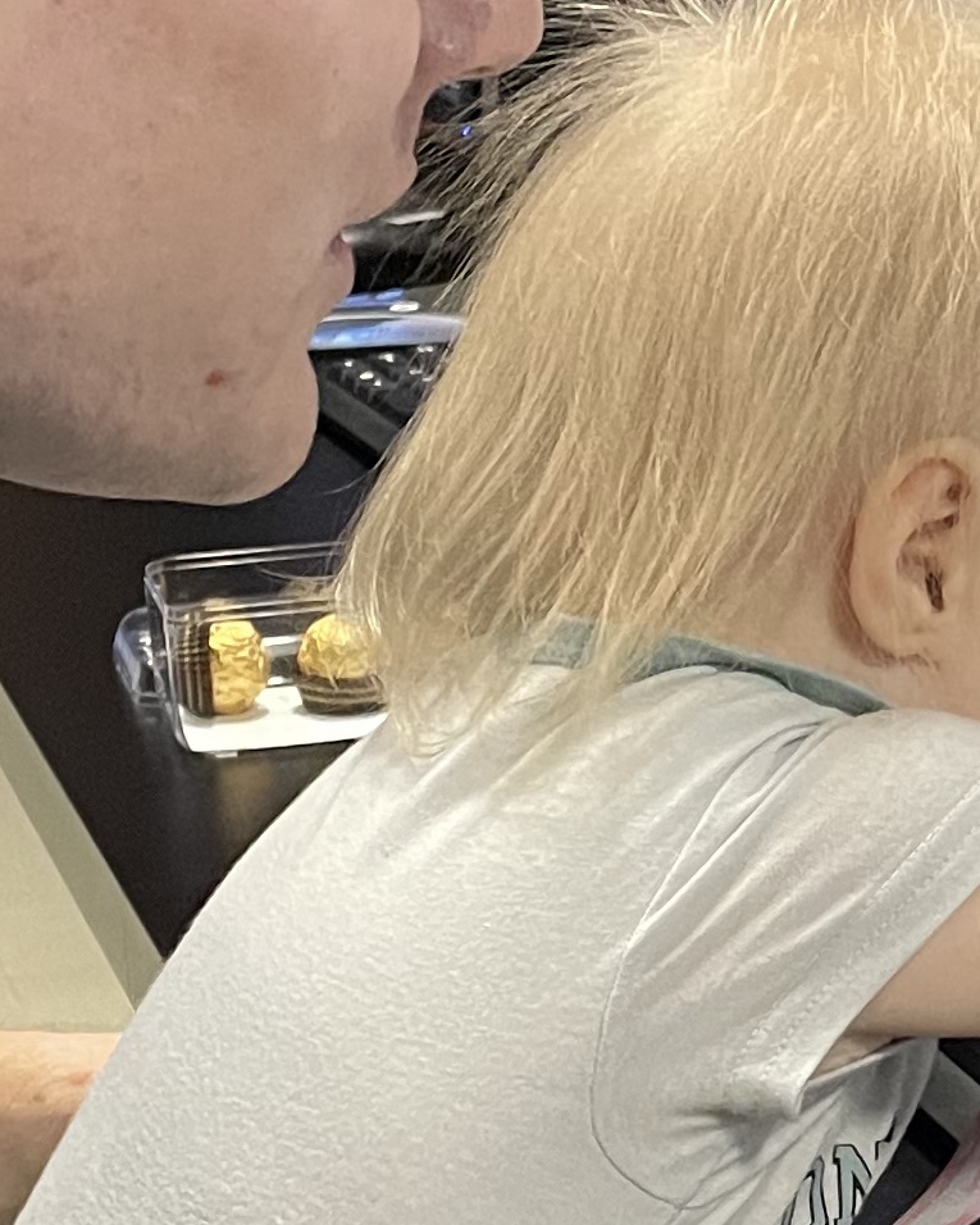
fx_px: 3879
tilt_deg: -15.2
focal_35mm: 107
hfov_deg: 14.1
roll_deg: +0.9
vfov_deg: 17.9
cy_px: 616
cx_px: 1095
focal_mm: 4.2
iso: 400
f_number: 1.6
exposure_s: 1/40
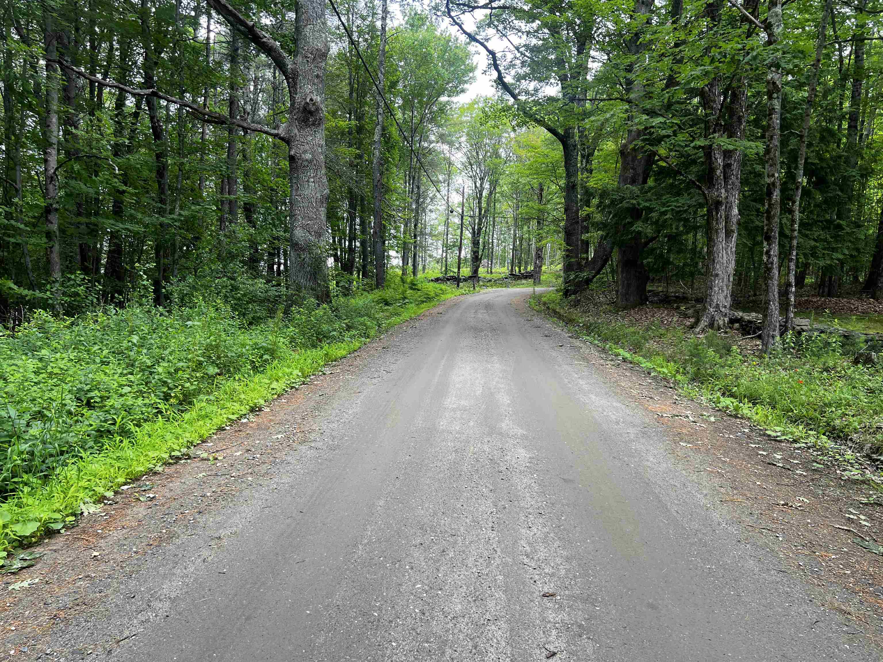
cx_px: 442
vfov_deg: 53.1
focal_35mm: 26
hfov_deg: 67.3
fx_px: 663
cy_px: 331
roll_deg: +0.2
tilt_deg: -0.6
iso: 50
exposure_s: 1/128
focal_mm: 5.7
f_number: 1.5
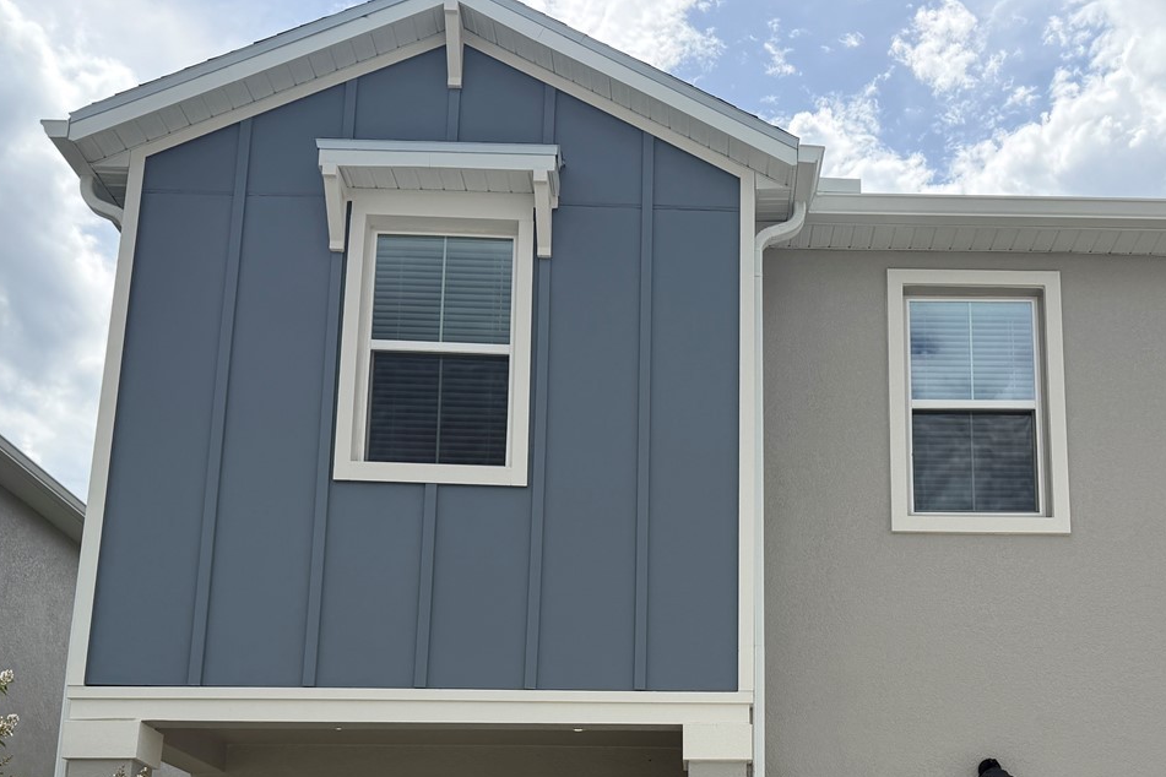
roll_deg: +0.8
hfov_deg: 45.9
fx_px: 1360
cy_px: 674
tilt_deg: +13.5
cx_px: 749
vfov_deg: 30.7
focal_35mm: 42
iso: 125
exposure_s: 1/7353
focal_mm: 6.76
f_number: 1.78
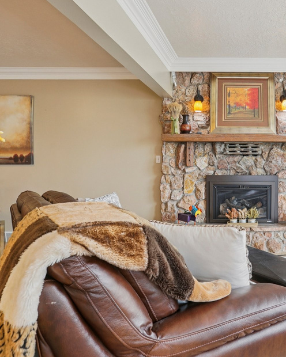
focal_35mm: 31
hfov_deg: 43.9
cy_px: 167
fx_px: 328
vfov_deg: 57.1
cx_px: 244
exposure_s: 1/15
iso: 400
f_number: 8
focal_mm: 20
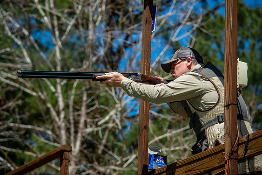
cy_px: 85
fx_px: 1273
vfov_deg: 7.8
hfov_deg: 11.7
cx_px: 132
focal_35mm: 175
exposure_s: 1/250
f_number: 6.3
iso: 80
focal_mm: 170
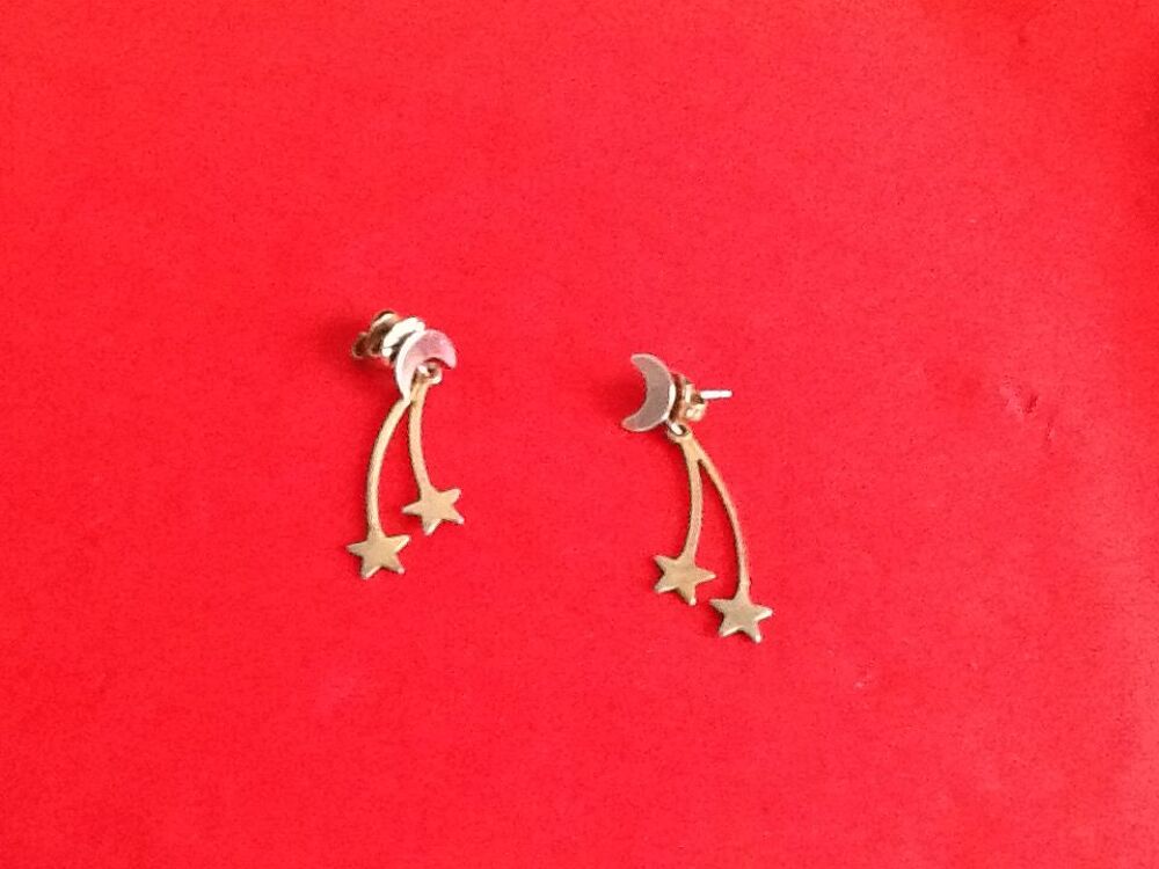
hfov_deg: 42.9
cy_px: 434
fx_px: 1473
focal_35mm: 44
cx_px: 580
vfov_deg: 32.9
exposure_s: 1/20
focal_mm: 2.03
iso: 320
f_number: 2.4
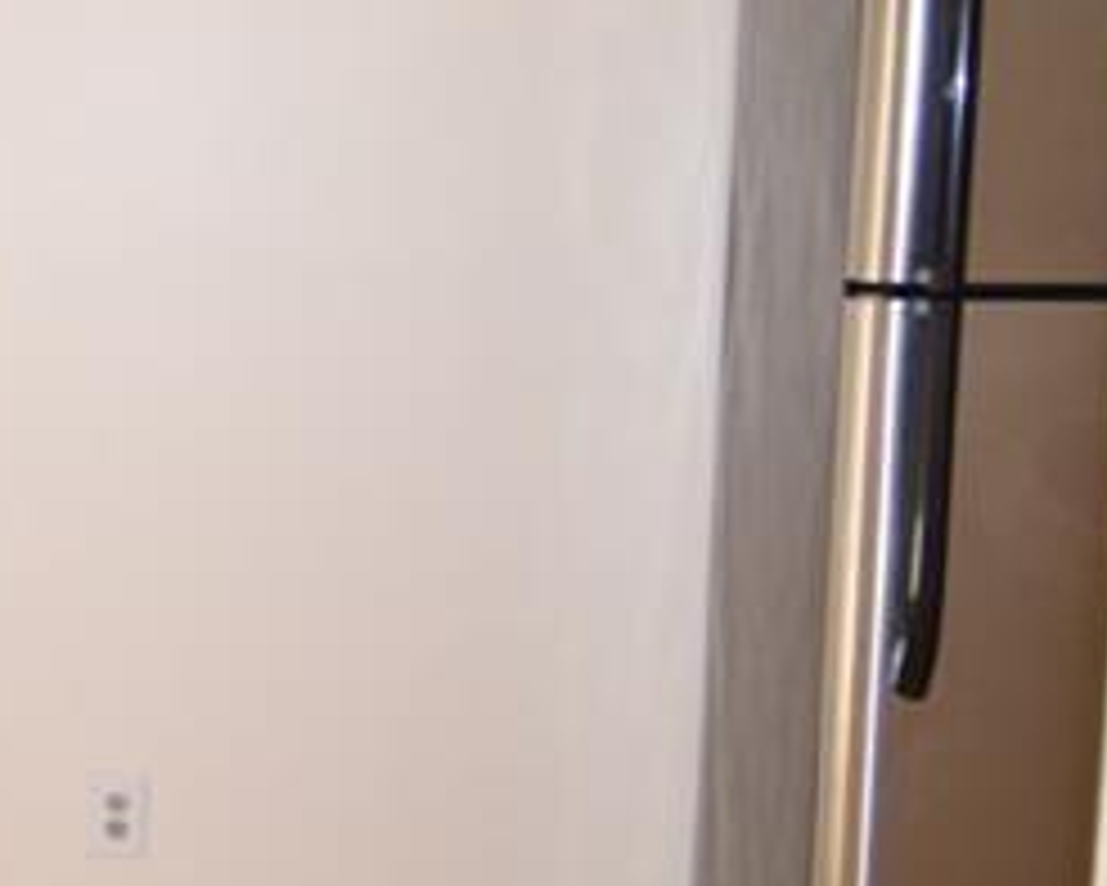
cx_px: -634
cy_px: 481
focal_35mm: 76
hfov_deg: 20.7
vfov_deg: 20.2
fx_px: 2489
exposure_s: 1/100
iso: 400
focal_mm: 13
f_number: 5
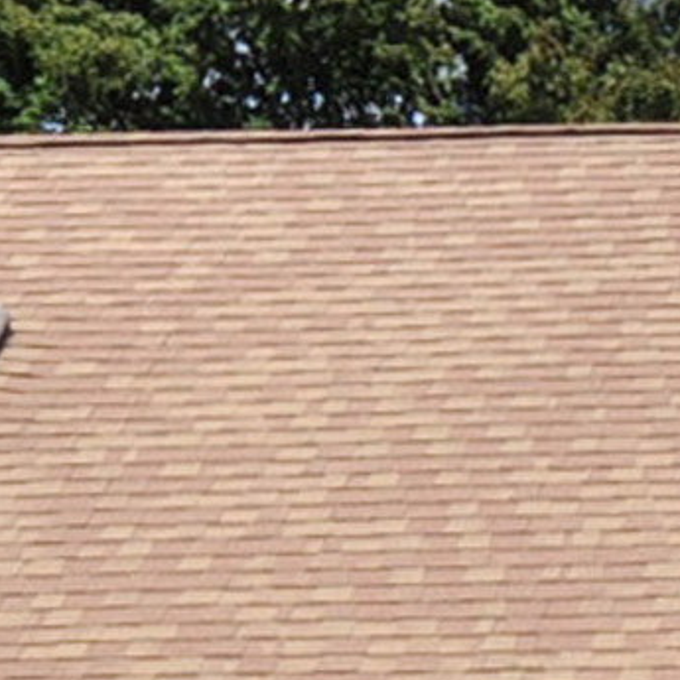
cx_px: 1305
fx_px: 3334
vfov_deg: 10.9
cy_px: 1199
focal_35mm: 150
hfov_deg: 10.8
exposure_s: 1/640
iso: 200
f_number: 9
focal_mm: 14
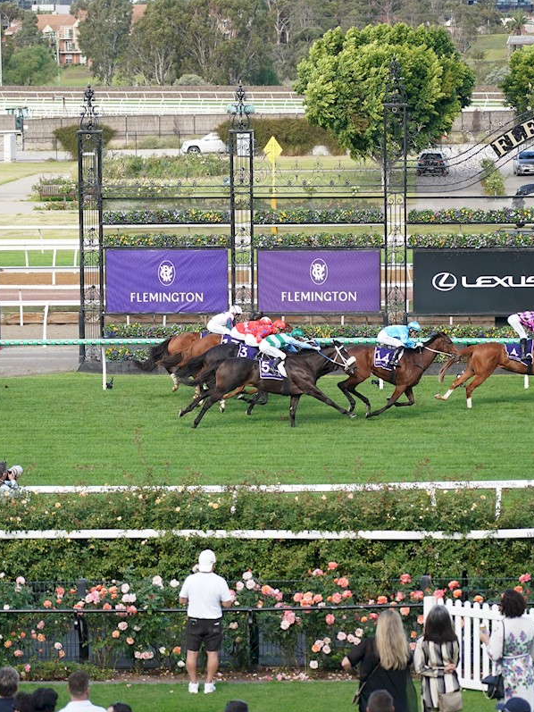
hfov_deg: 9.8
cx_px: 259
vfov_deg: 13.0
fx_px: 3126
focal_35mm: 152
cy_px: 356
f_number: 4
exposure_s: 1/3200
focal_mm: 105
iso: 1600
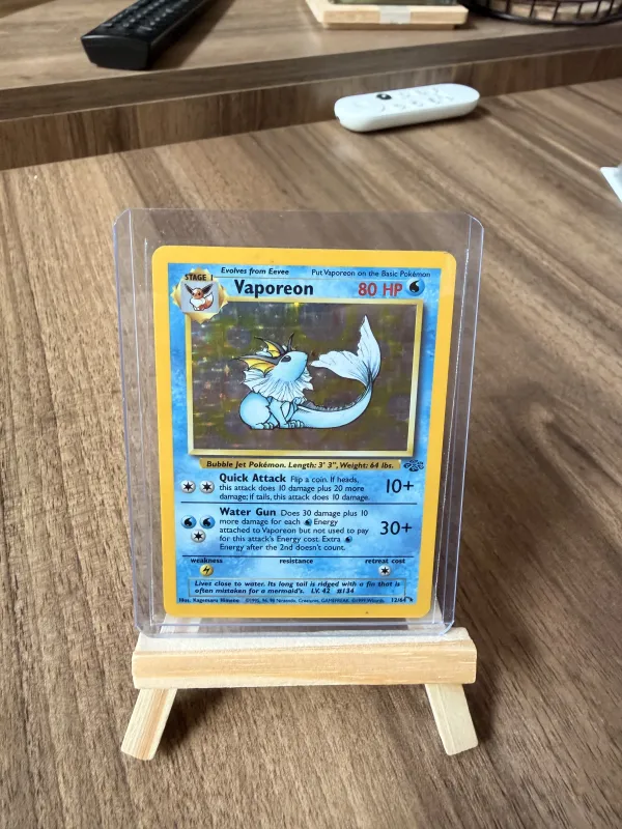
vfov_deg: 71.6
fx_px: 575
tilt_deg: -39.8
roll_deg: -3.5
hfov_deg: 56.8
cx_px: 311
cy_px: 414
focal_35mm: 24
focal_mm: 2.22
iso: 320
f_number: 2.2
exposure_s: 1/75
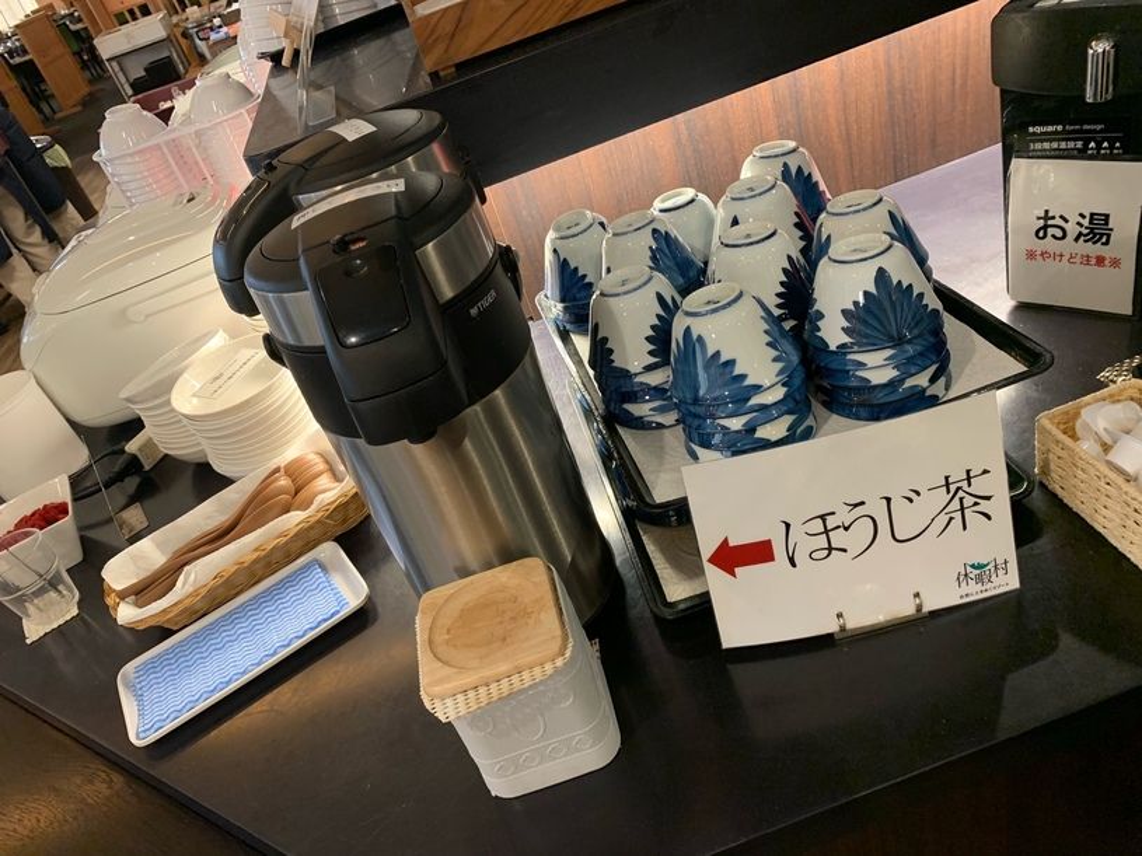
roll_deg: +21.2
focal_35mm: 26
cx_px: 571
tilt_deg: -34.1
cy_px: 428
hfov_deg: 67.3
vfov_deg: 53.1
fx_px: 858
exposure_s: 1/60
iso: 250
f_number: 1.8
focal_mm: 4.25
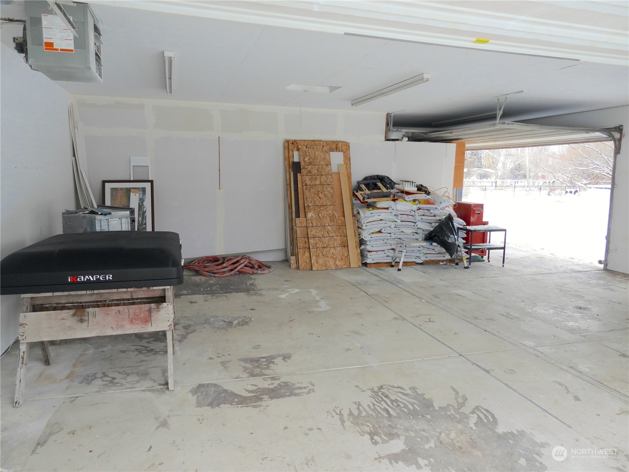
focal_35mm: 24
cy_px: 236
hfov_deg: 71.6
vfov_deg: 56.8
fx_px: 436
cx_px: 314
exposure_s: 1/200
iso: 100
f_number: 2.8
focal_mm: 4.3
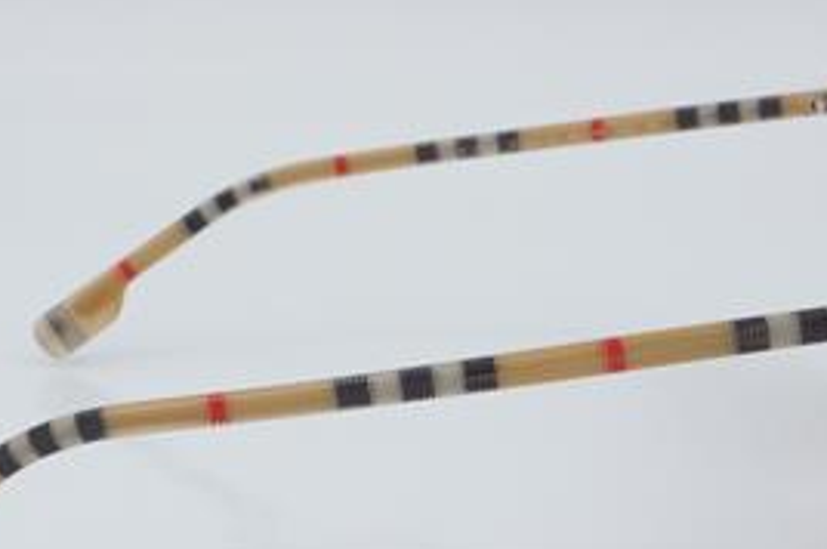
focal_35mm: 112
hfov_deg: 18.3
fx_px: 2570
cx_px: 420
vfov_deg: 12.2
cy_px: 336
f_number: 32
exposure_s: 1/4
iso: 100
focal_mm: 50
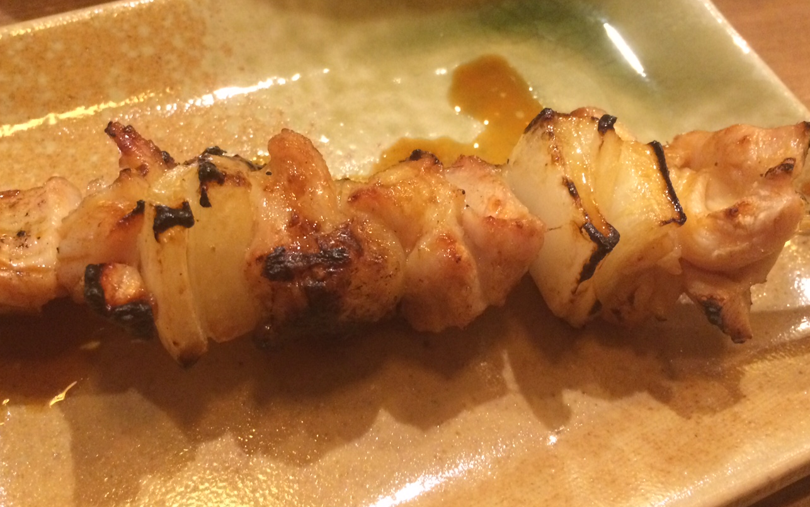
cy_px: 204
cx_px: 363
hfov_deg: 50.3
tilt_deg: -54.8
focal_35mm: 39
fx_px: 861
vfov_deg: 32.7
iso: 320
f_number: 2.2
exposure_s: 1/30
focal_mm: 4.15
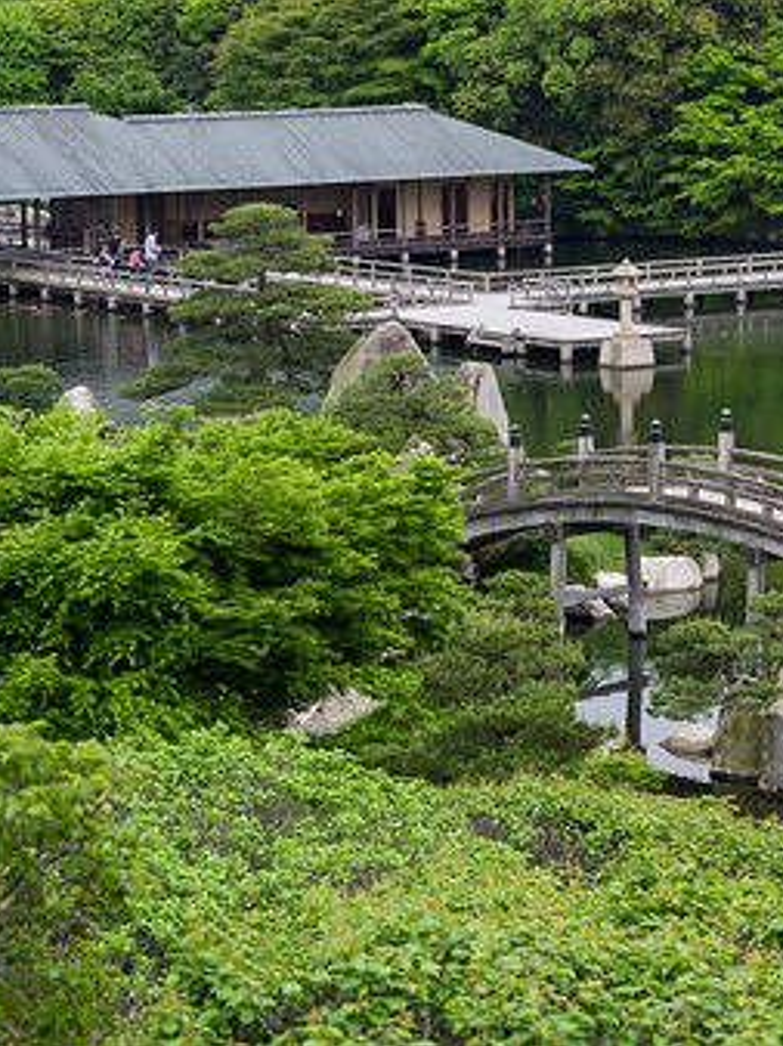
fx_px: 3956
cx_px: 656
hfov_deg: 11.3
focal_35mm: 131
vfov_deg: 15.1
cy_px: 523
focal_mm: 60
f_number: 5.6
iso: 200
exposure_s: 1/250
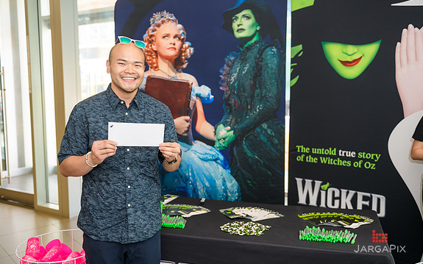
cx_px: 211
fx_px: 415
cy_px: 126
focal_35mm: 36
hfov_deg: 54.0
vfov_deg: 35.3
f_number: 3.2
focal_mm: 35
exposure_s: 1/125
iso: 400
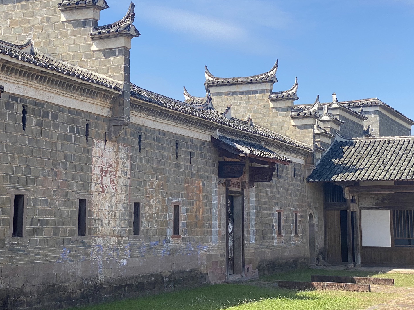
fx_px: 873
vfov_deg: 20.1
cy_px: 99
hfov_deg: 26.6
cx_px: 167
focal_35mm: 73
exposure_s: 1/922
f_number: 2
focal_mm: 6
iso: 20
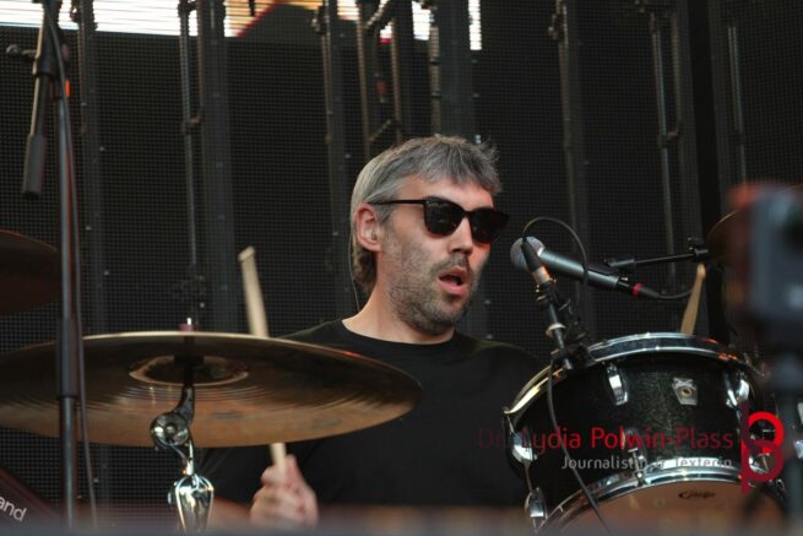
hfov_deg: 9.4
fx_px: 4863
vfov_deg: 6.3
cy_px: 272
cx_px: 382
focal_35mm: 218
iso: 1250
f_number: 5.6
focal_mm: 124
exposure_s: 1/200
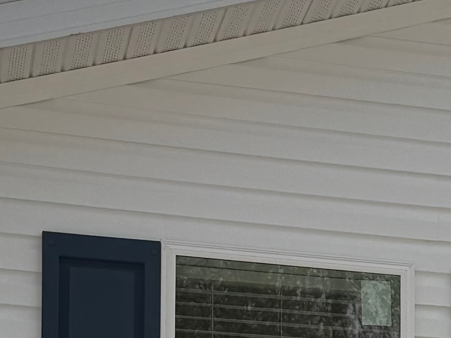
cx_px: 442
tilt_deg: +5.4
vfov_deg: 14.7
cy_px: 456
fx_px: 1251
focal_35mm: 96
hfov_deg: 19.9
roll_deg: +0.4
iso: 80
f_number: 1.78
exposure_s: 1/6711
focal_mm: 6.76
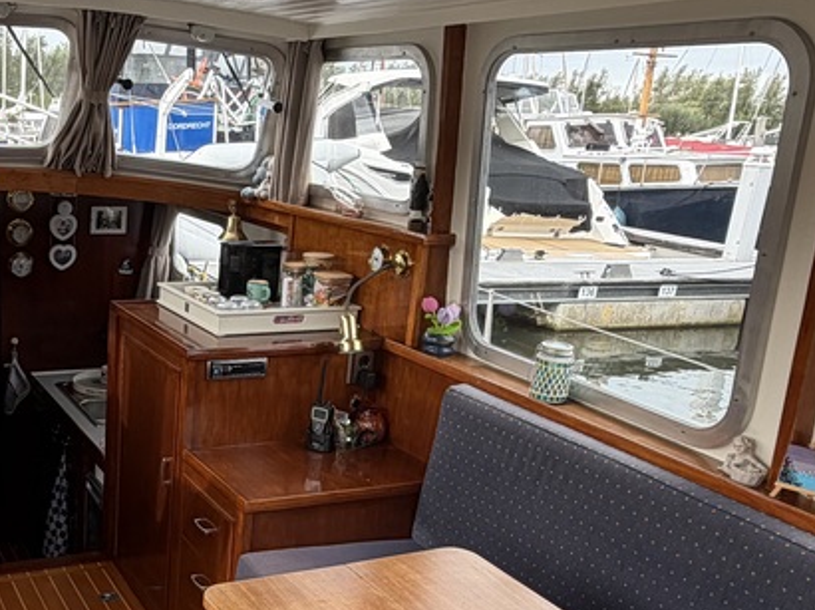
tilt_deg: -15.8
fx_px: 965
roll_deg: -1.3
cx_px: 123
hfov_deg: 42.9
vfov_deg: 34.8
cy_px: 403
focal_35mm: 41
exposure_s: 1/169
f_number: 2.2
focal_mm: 2.22
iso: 40
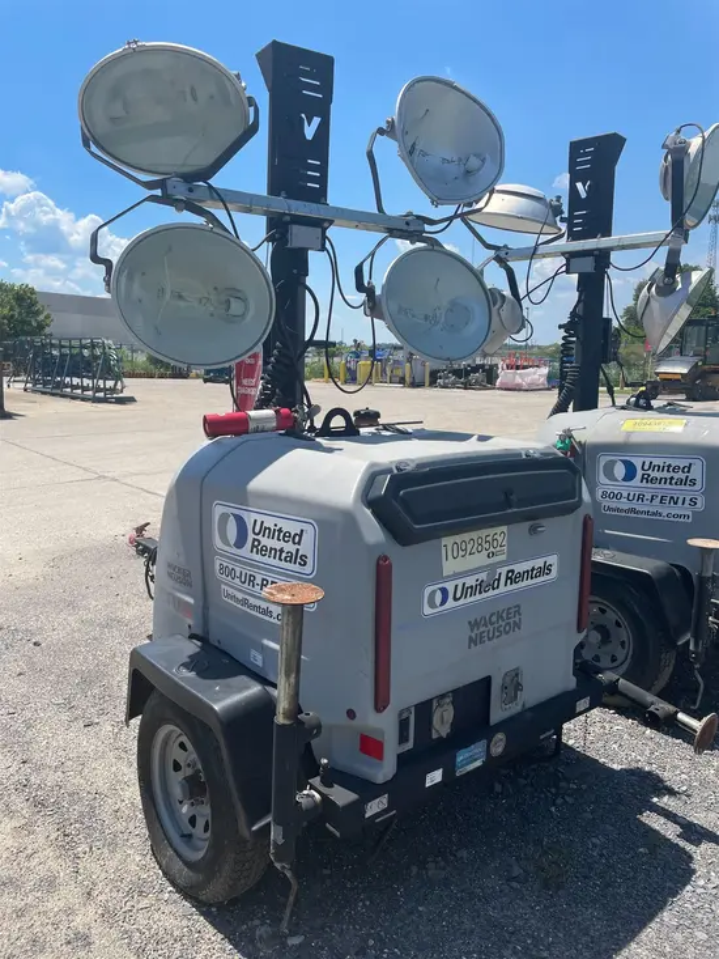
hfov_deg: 53.1
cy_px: 480
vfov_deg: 67.3
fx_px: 720
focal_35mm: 26
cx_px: 360
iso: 32
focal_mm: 4.2
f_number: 1.6
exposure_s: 1/3300
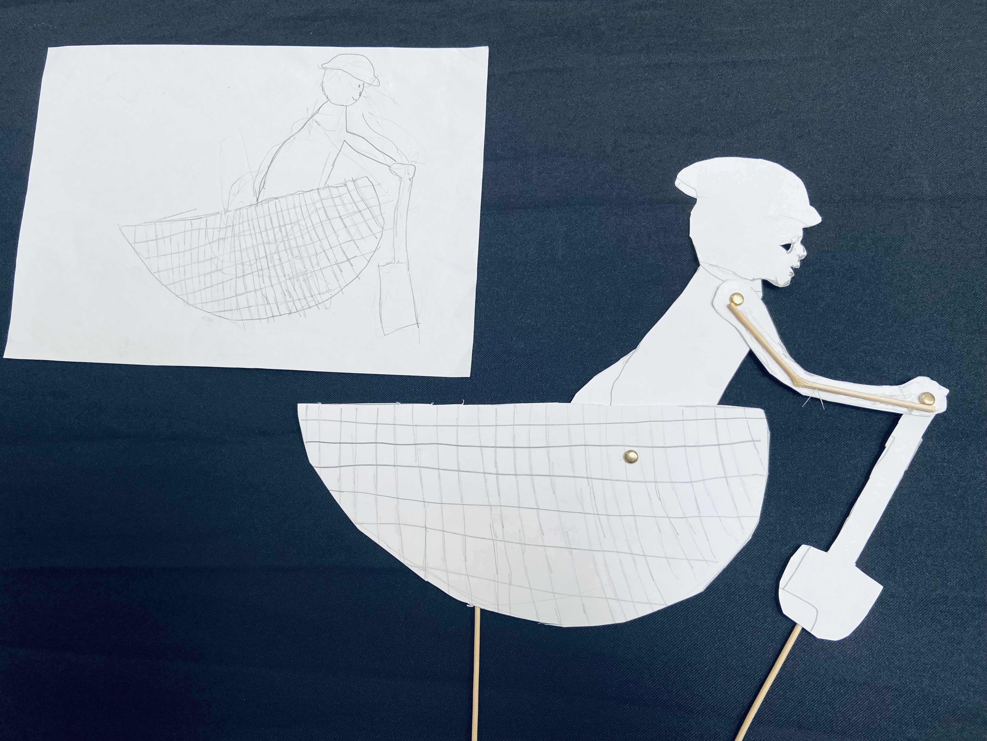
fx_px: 741
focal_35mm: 26
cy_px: 370
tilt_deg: -80.0
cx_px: 494
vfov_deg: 53.1
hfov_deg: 67.3
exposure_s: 1/118
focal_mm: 4.25
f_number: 1.8
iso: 125
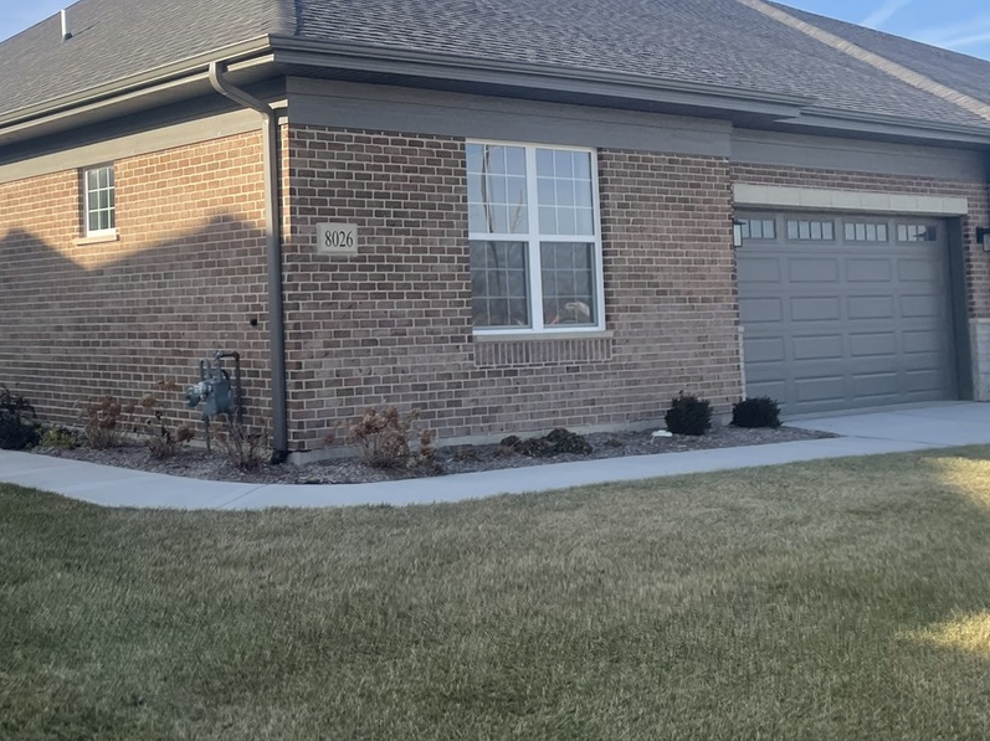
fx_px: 1344
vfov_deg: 30.6
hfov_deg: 39.5
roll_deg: +1.2
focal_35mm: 47
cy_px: 243
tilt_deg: +2.8
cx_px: 263
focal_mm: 4.2
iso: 32
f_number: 1.6
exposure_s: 1/2053
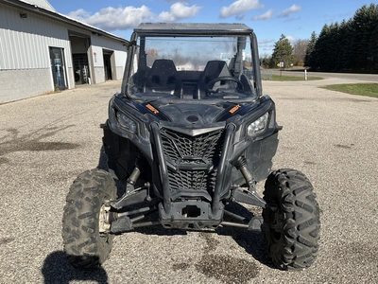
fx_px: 317
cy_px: 142
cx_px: 189
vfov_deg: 48.2
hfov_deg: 61.7
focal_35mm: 29
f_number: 1.8
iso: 25
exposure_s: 1/1848
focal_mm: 3
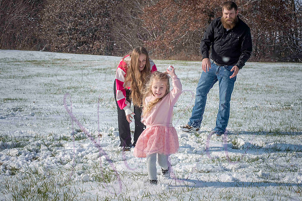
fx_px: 671
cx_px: 151
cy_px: 100
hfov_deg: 25.4
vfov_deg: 17.1
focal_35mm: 80
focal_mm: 80
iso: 640
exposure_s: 1/1000
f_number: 14
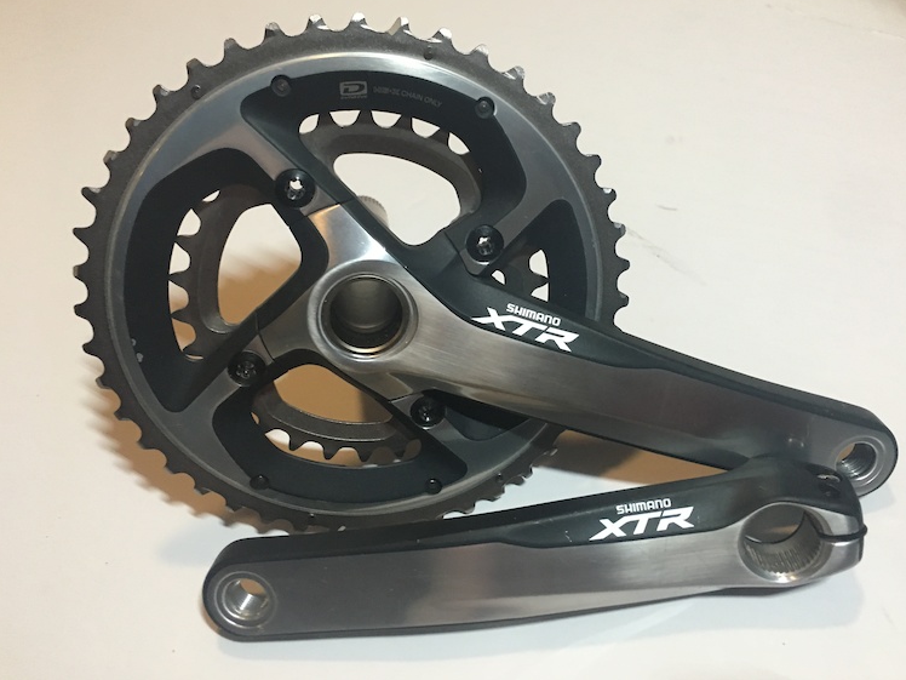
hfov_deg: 58.3
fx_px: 811
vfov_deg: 45.4
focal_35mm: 31
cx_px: 482
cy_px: 321
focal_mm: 4.15
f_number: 2.2
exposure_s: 1/30
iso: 160
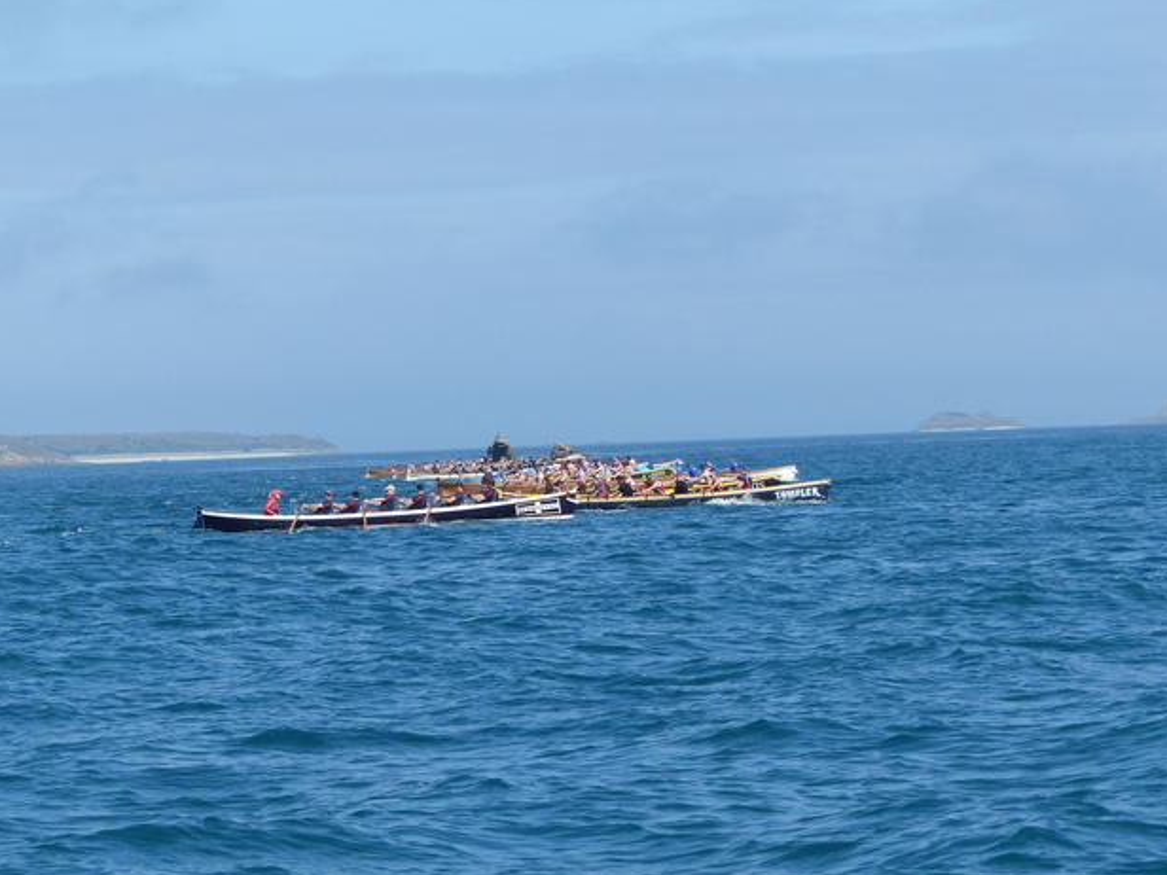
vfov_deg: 9.7
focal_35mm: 153
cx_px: 525
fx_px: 5158
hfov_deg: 12.9
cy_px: 502
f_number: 4
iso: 100
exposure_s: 1/1000
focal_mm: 23.5
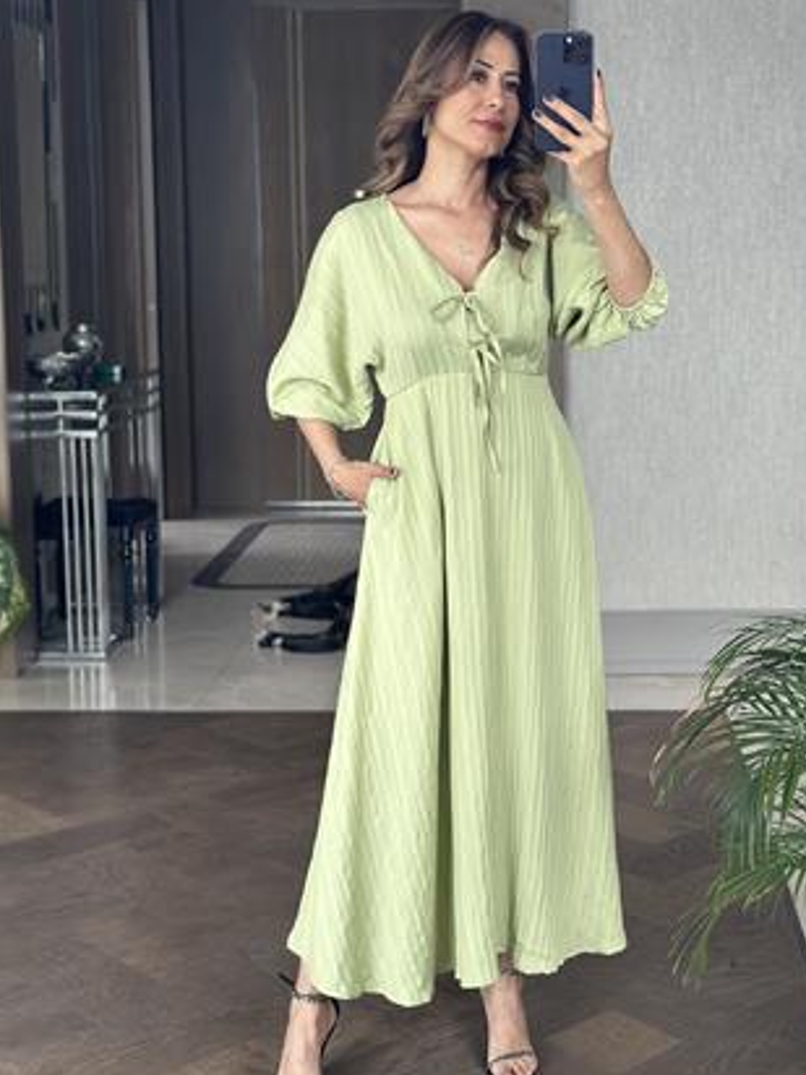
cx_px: 454
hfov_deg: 24.8
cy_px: 553
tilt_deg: -19.5
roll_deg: +0.0
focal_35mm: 59
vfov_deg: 32.7
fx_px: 1832
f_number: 1.78
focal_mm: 6.86
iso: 125
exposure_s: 1/112
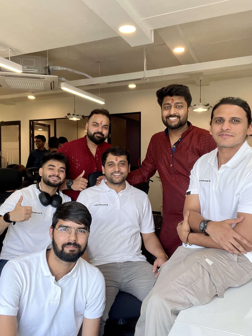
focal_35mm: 30
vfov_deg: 60.0
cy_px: 168
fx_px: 291
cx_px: 126
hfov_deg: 46.8
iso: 64
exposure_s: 1/100
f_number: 2.2
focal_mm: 2.71
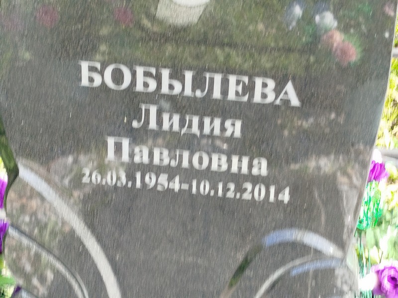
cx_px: 199
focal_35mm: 29
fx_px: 333
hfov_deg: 61.7
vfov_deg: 48.2
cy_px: 149
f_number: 1.7
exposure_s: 1/100
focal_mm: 5.31
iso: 50
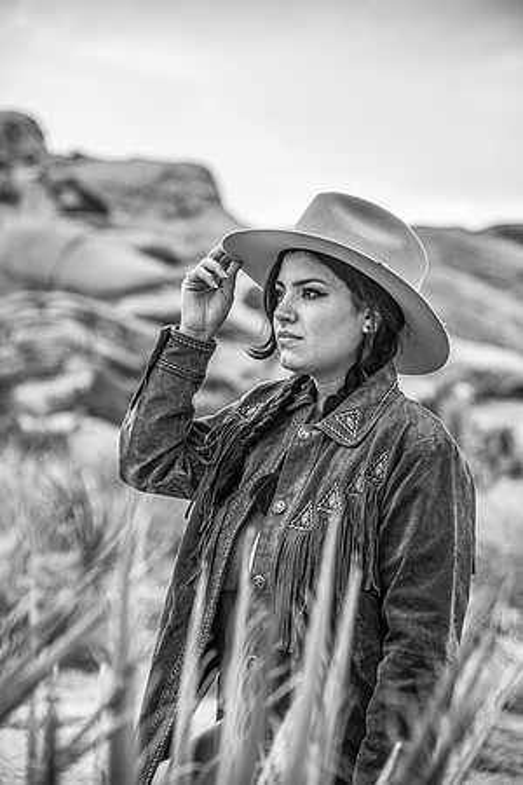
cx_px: 262
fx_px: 2005
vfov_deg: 22.1
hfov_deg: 14.9
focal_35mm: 92
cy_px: 392
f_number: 4
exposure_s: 1/1600
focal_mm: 92
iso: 100
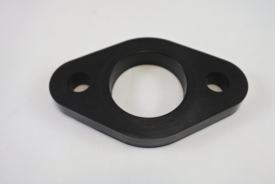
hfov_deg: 57.2
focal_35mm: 33
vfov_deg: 40.0
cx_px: 138
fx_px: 252
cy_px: 92
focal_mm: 12.3
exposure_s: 1/200
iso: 400
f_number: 3.8
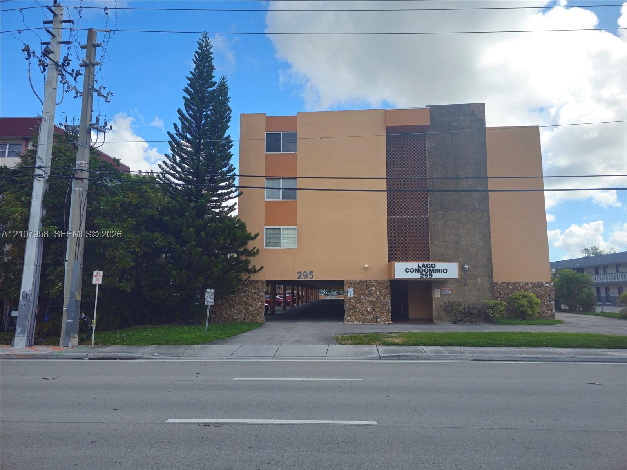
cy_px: 235
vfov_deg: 58.9
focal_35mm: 23
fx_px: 417
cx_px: 314
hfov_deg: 73.9
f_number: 1.7
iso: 10
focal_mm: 6.3
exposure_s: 1/2443
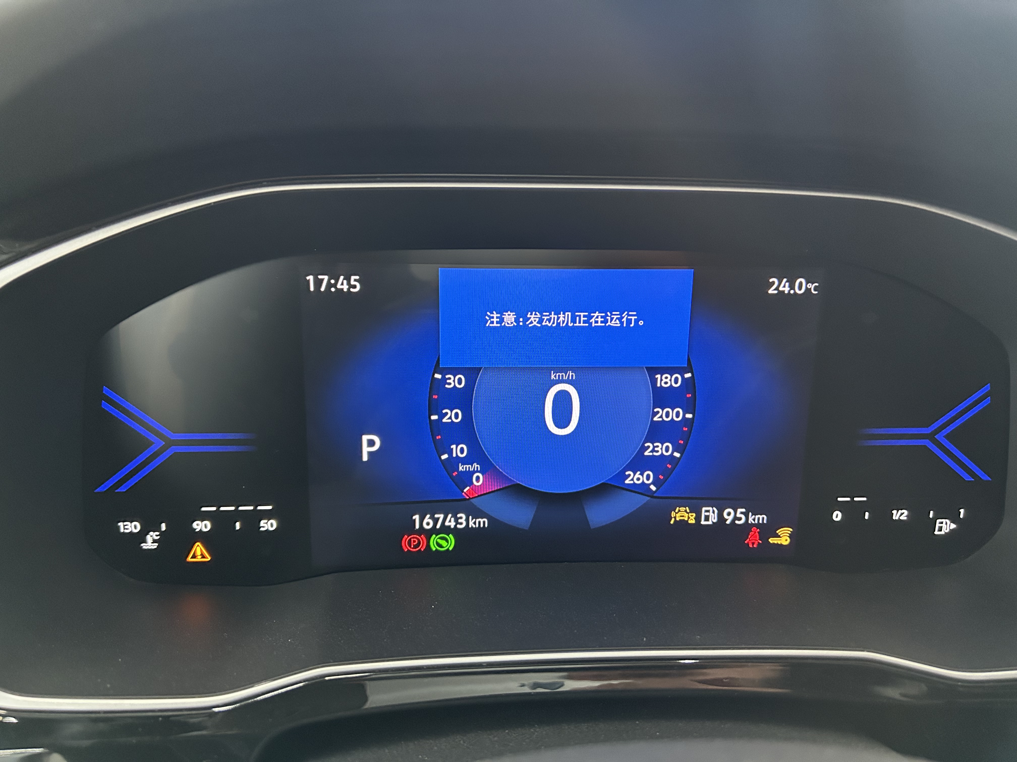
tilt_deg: -22.0
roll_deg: -2.5
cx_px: 508
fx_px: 764
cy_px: 381
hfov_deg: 67.3
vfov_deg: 53.1
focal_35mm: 26
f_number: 1.5
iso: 500
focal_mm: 5.7
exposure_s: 1/57
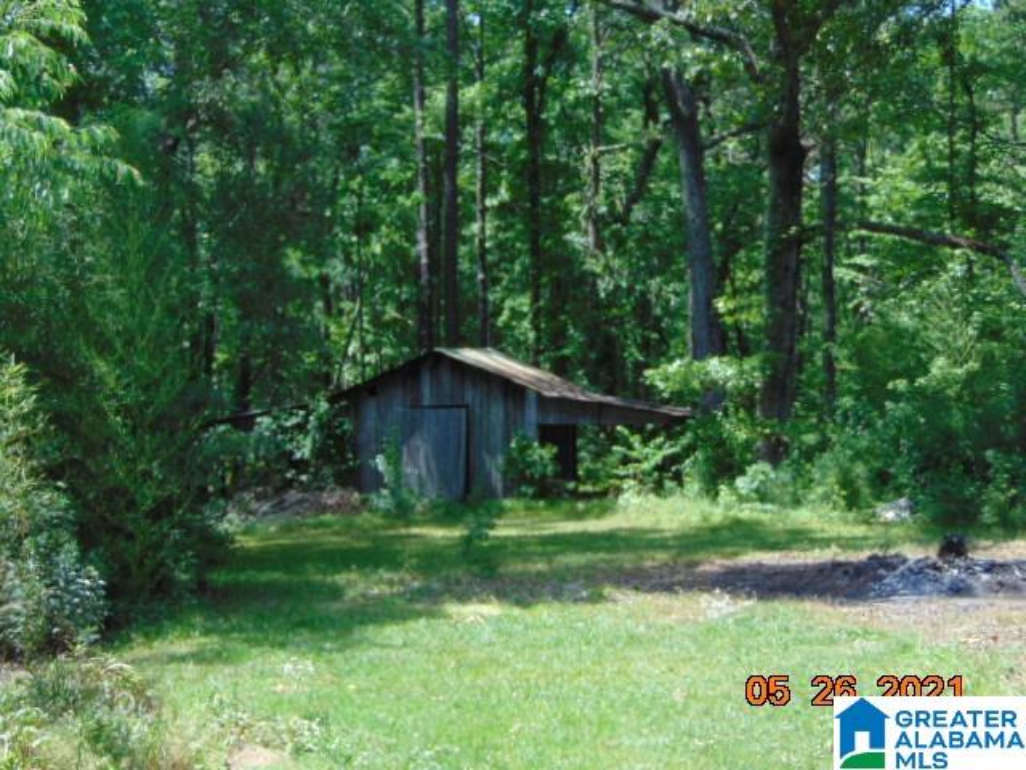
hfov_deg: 32.2
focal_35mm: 60
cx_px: 513
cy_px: 385
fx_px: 1778
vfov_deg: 24.4
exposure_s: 1/320
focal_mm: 10.8
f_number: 3.6
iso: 80
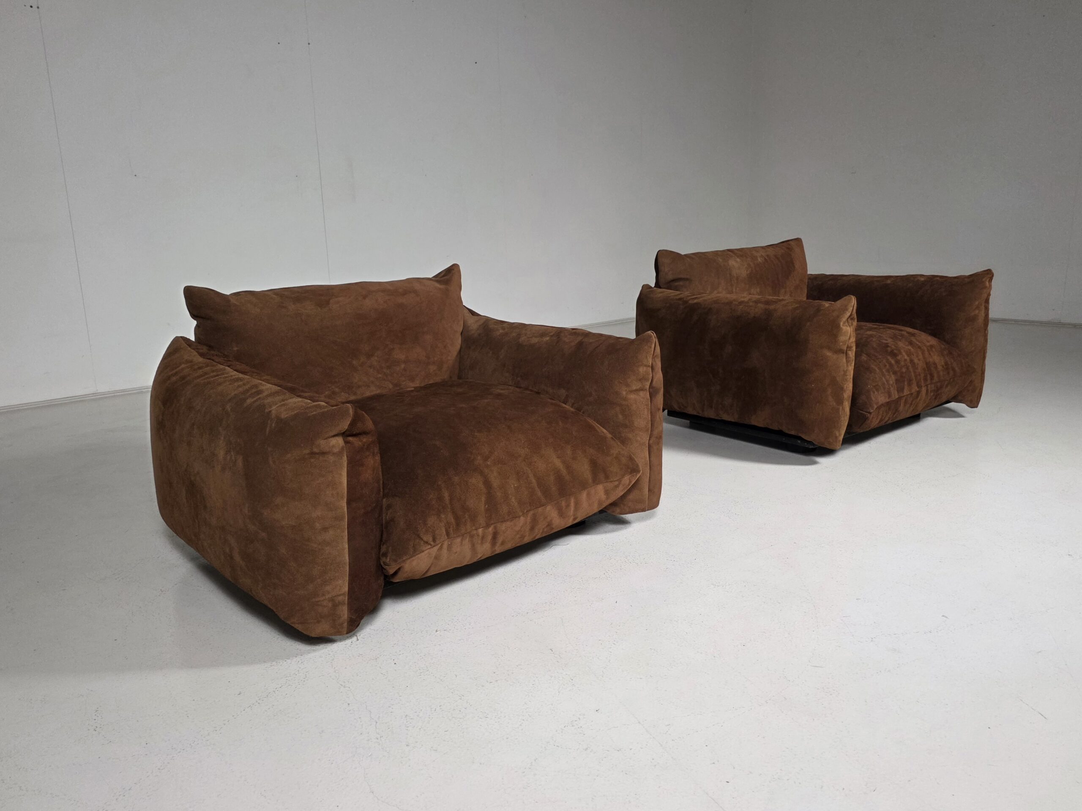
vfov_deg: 58.9
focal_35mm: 23
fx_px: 719
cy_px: 406
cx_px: 541
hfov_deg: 73.9
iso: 250
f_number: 1.7
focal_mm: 6.3
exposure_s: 1/101
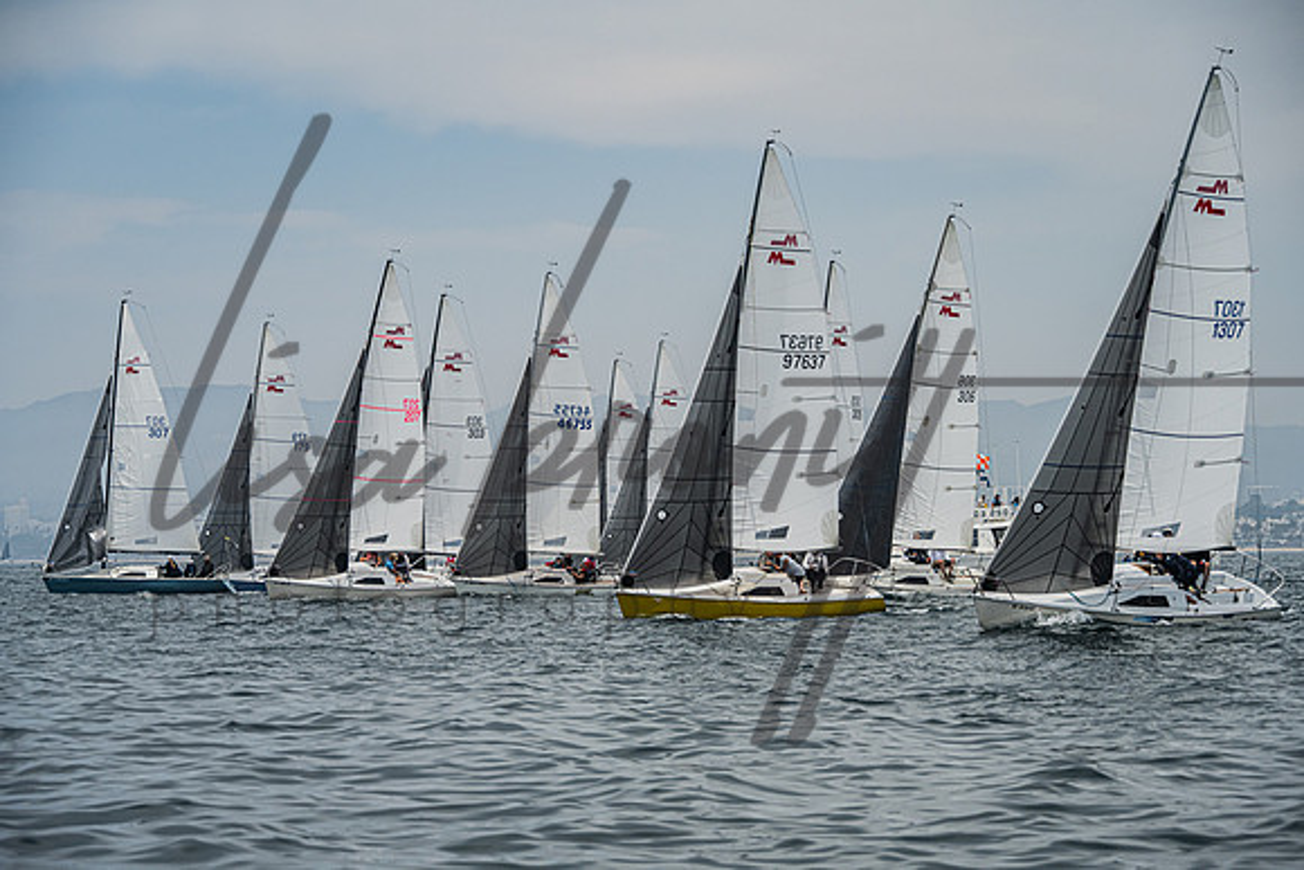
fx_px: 4690
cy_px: 468
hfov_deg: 15.8
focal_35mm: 129
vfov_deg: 10.6
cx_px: 634
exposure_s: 1/4000
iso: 500
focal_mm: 120
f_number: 6.7
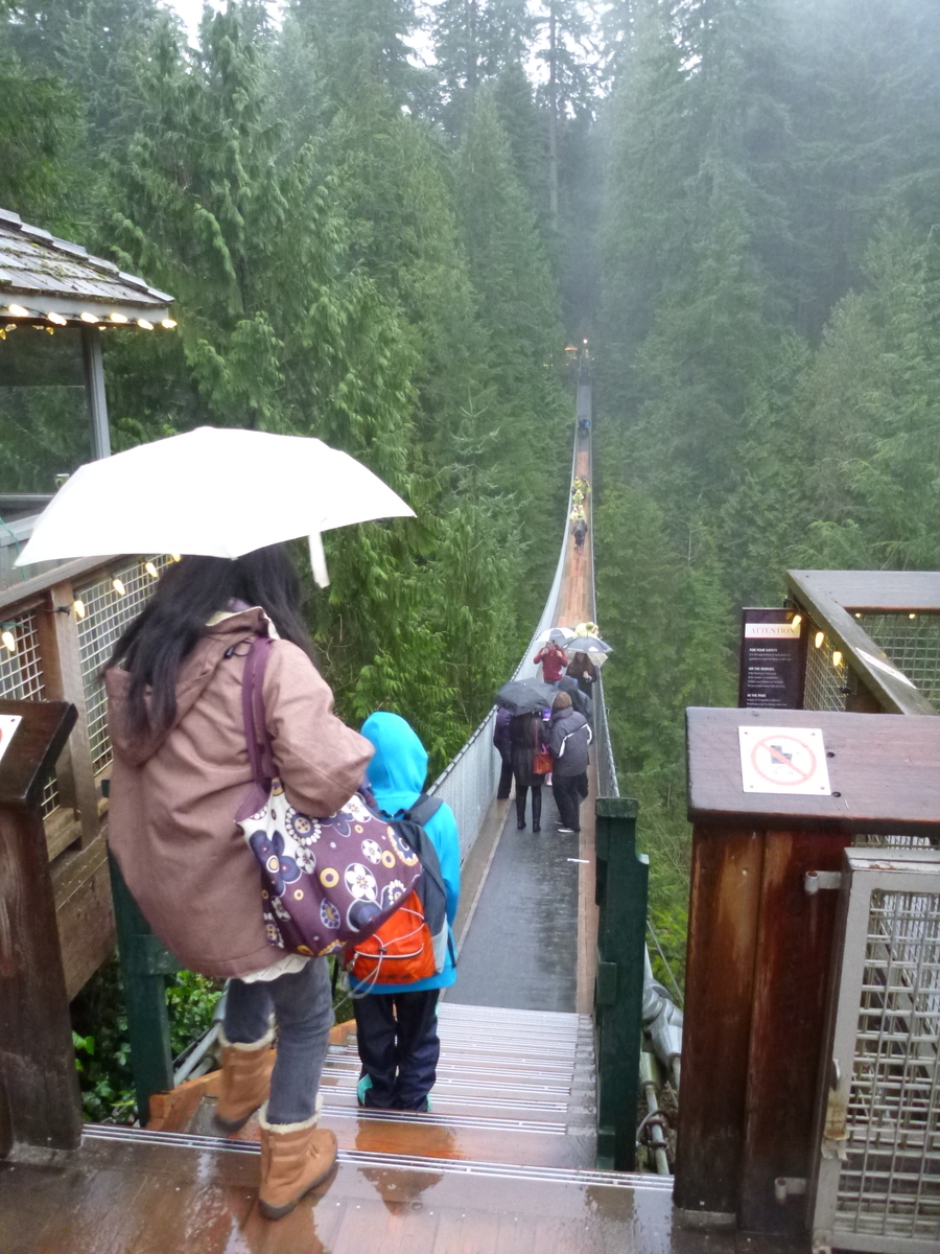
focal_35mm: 28
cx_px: 470
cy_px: 627
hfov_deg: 49.7
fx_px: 1014
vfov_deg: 63.4
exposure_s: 1/40
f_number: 3.3
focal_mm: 4.9
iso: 800
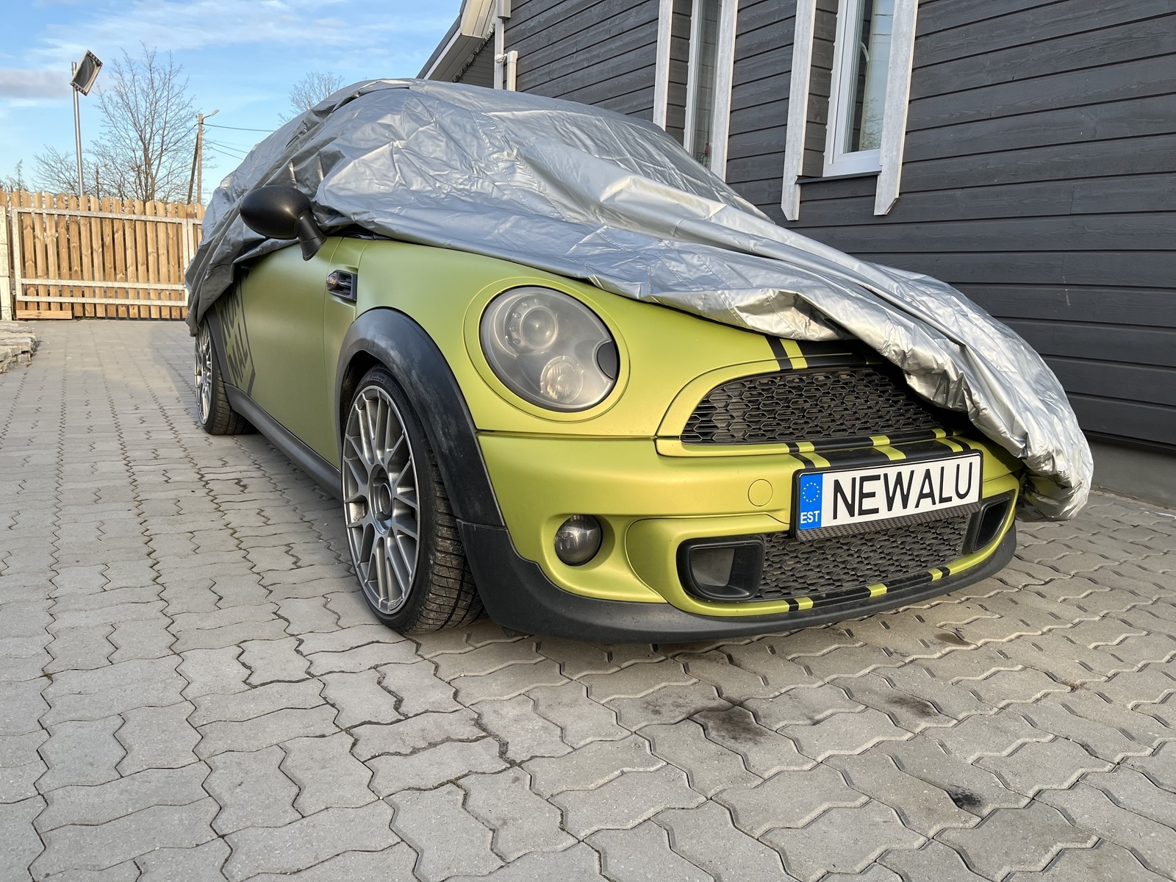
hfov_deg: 67.3
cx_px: 588
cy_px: 441
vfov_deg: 53.1
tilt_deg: -10.8
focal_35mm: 26
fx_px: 883
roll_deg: -1.6
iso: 50
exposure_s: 1/608
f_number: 1.6
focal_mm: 5.1
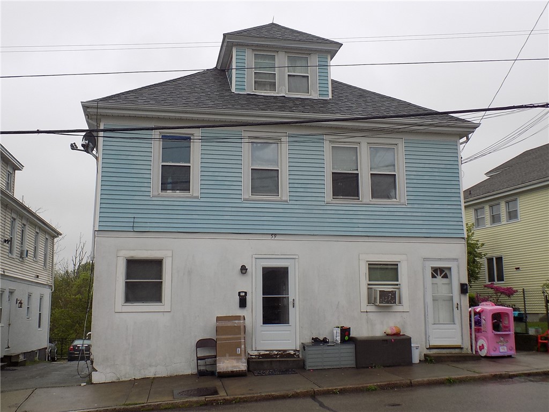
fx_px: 587
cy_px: 206
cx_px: 274
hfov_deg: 50.1
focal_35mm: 37
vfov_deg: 38.7
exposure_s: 1/400
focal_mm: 6.6
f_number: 3.5
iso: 80
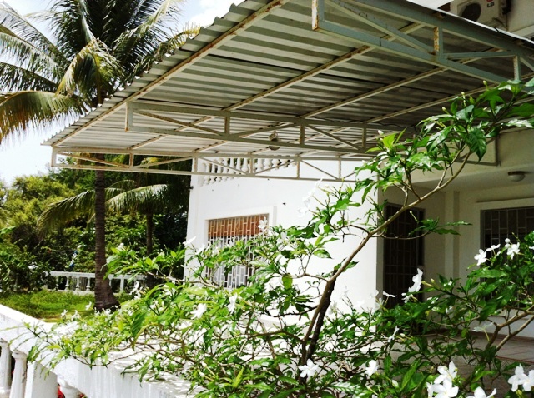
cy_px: 199
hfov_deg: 52.7
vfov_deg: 40.6
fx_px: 539
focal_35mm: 35
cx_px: 267
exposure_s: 1/1160
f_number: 2.8
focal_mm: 3.85
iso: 80
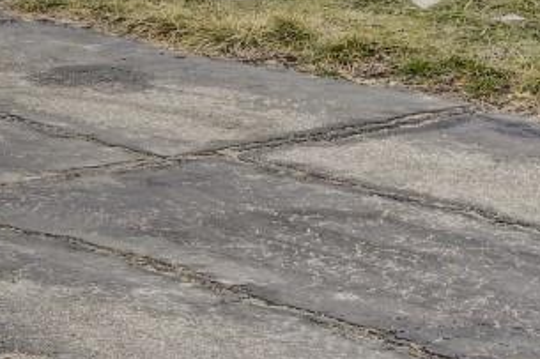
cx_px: -611
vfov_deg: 7.5
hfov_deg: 10.7
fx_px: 2593
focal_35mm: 173
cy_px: -444
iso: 400
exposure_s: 1/250
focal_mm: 22
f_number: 8
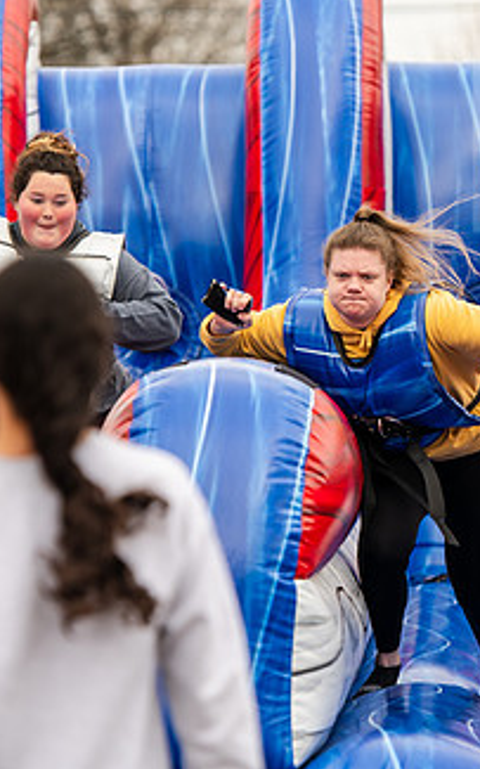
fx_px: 5340
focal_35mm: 255
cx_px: 402
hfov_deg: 5.1
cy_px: 321
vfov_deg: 8.2
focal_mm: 140
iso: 125
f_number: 3.5
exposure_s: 1/800
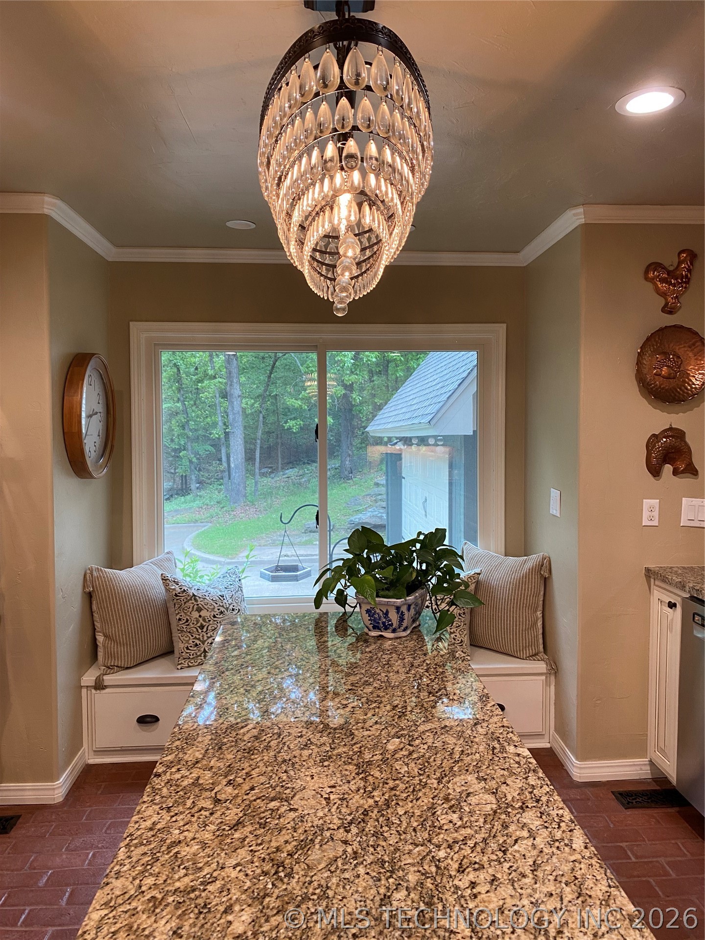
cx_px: 352
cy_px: 470
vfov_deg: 67.3
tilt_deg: -2.0
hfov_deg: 53.1
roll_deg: +0.7
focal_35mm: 26
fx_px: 706
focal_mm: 4.25
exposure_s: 1/60
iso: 100
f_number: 1.8
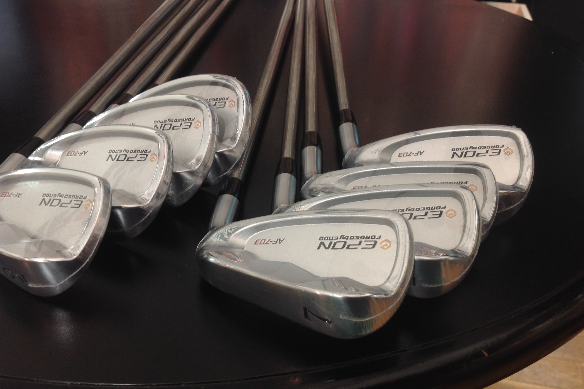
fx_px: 600
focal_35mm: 37
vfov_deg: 35.9
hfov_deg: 51.9
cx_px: 291
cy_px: 211
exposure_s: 1/15
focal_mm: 4.28
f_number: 2.4
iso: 64
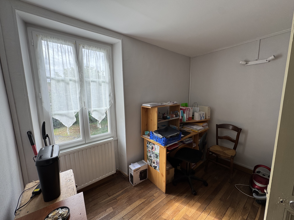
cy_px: 110
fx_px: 119
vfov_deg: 85.7
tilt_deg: -7.7
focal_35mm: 14
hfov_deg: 102.1
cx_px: 147
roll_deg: +1.1
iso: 40
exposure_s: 1/132
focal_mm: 2.22
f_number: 2.2
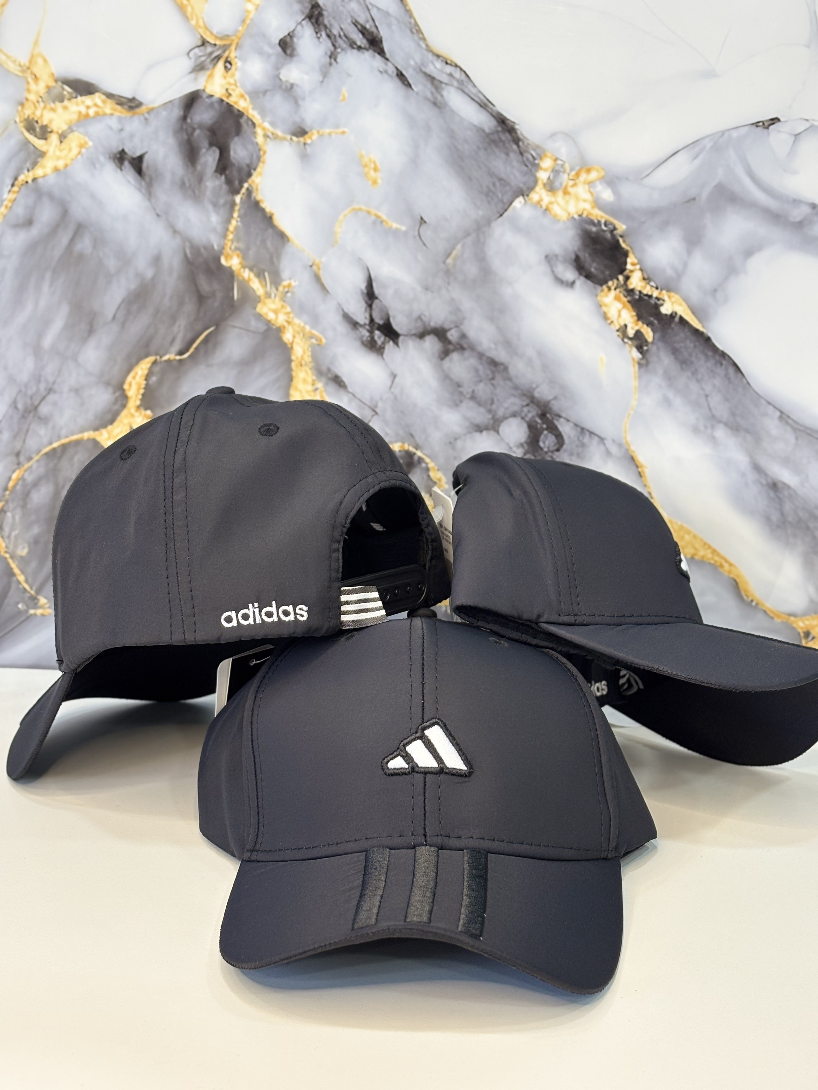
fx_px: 1638
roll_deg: -2.2
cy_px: 545
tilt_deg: -17.2
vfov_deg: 36.8
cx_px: 409
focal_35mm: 52
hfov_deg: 28.0
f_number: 1.6
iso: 50
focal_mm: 5.96
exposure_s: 1/50
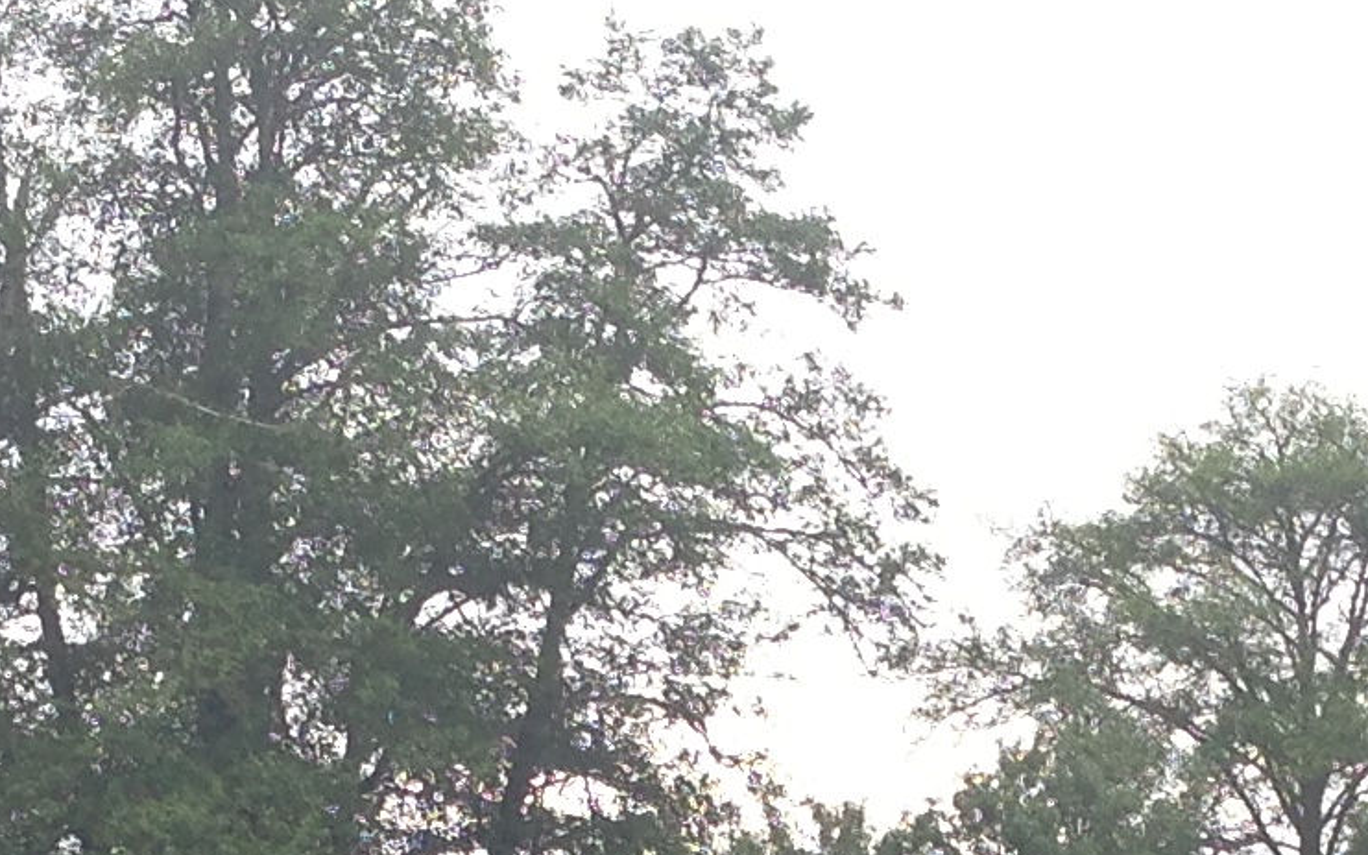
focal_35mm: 154
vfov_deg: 8.3
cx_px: 910
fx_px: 5741
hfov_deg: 13.6
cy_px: 1427
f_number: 2.4
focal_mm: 4.13
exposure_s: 1/332
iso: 50
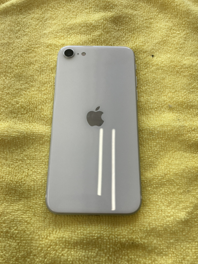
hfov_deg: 49.7
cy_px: 132
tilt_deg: -71.2
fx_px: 214
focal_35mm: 28
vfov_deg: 63.4
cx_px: 99
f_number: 1.8
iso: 25
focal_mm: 3.99
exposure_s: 1/120
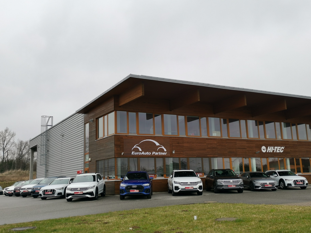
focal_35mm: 39
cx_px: 156
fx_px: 350
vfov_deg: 36.8
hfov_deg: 47.9
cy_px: 116
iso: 50
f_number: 1.8
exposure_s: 1/545
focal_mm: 5.58
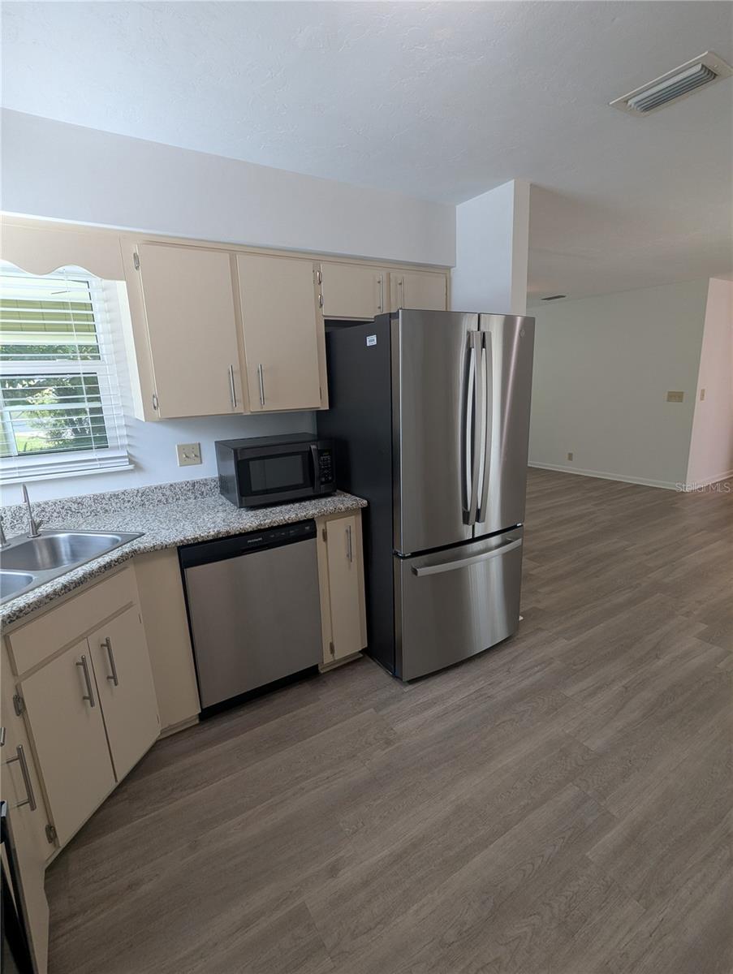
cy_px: 487
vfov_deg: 94.4
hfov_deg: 78.2
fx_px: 451
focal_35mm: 16
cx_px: 366
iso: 51
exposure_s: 1/40
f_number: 2.2
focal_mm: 2.35
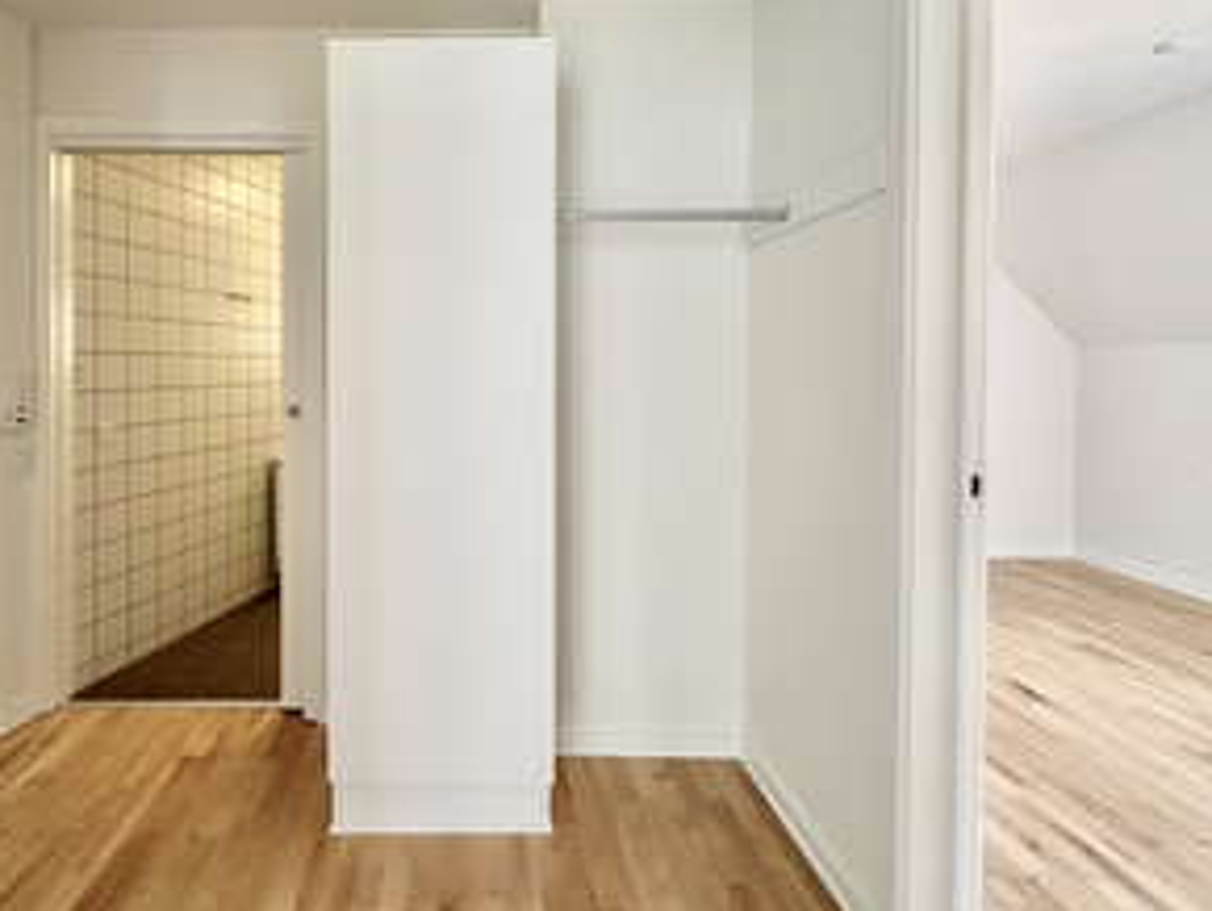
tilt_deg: -0.7
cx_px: 462
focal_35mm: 18
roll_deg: -0.7
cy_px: 372
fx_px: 631
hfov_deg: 86.2
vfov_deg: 71.1
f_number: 2.2
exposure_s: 1/99
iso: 200
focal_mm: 2.22
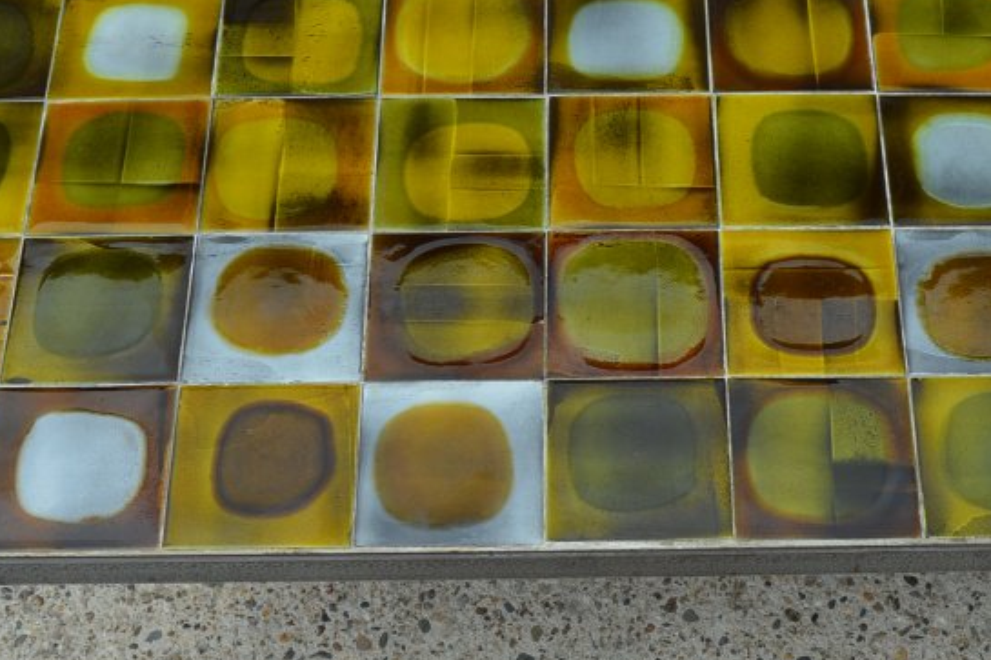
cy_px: 391
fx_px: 1816
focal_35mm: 66
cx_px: 662
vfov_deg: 20.6
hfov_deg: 30.3
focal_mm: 20
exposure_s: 1/200
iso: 100
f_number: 7.1
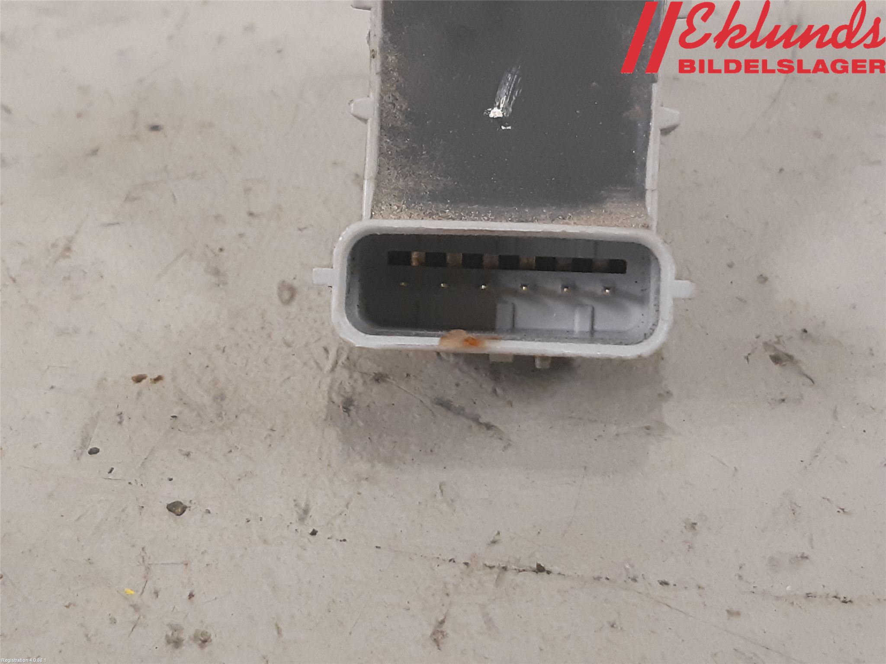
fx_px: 665
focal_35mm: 26
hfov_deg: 67.3
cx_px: 443
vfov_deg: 53.1
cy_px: 332
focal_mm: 3.93
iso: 320
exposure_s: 1/50
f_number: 1.7
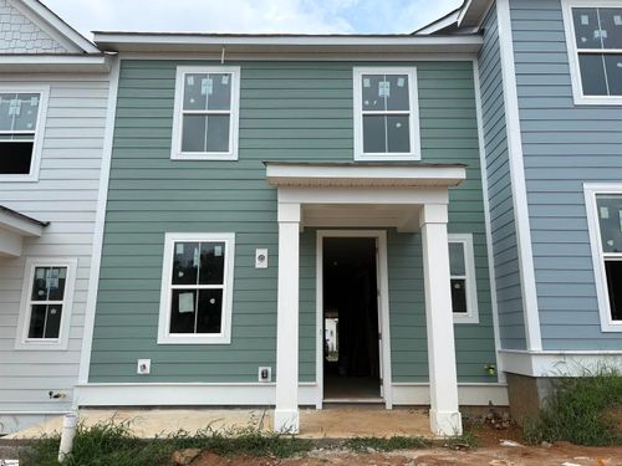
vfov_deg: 53.1
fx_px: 467
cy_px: 233
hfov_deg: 67.3
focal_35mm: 26
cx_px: 311
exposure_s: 1/3448
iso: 50
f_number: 1.6
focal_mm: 5.96
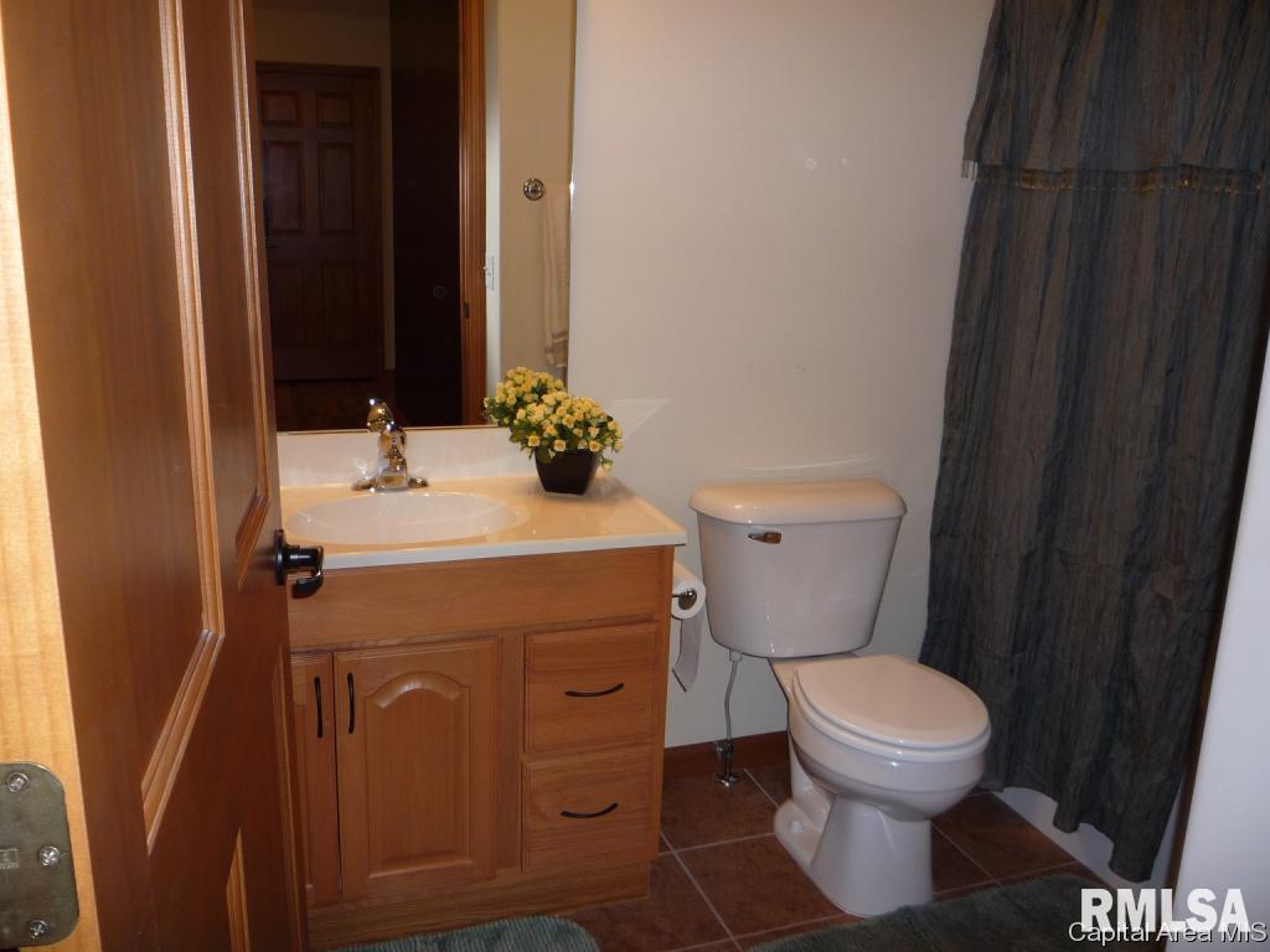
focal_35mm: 30
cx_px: 635
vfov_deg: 46.8
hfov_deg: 60.0
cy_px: 476
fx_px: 1101
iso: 100
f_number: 3.3
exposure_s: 1/30
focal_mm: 5.2
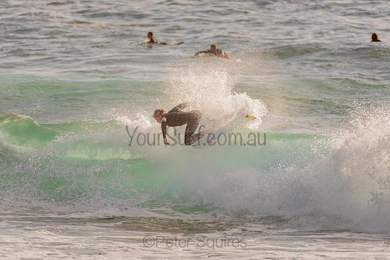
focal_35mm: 613
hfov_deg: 3.4
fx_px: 6641
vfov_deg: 2.2
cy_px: 126
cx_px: 190
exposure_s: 1/2000
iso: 140
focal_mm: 500
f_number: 5.6
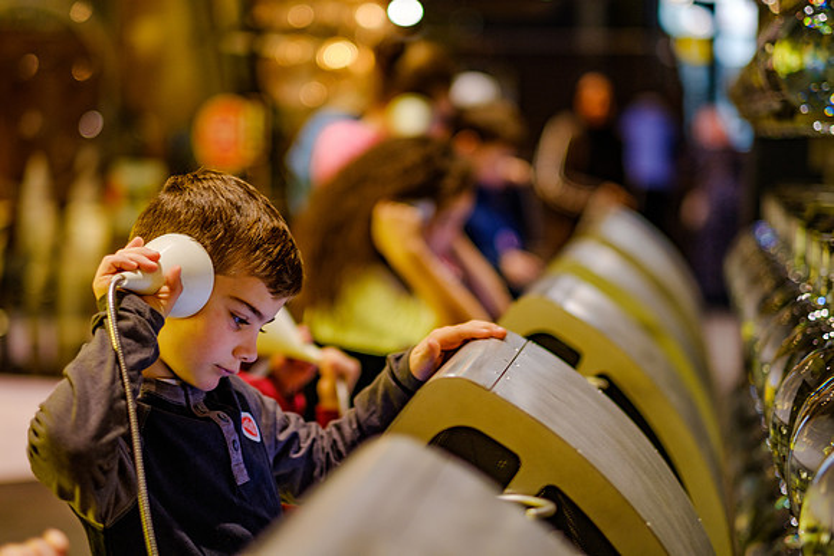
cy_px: 270
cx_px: 406
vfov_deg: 15.8
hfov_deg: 23.6
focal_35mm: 86
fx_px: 1999
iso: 320
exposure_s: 1/60
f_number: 1.2
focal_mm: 56
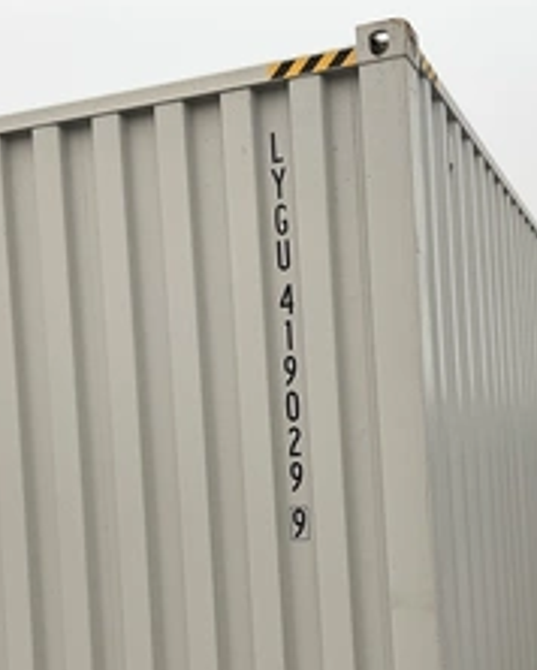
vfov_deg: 36.3
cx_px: 290
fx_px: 1012
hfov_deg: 29.7
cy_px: 447
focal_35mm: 51
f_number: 1.8
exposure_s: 1/406
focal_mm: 3
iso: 25
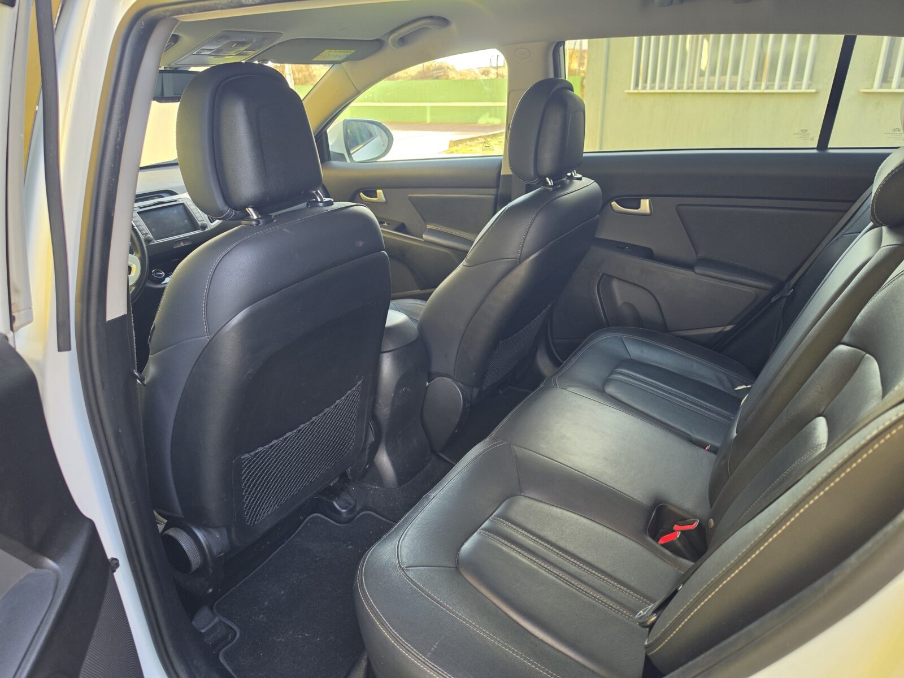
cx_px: 452
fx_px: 601
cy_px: 339
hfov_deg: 73.9
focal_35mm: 23
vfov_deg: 58.9
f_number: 1.4
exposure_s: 1/180
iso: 80
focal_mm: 6.5
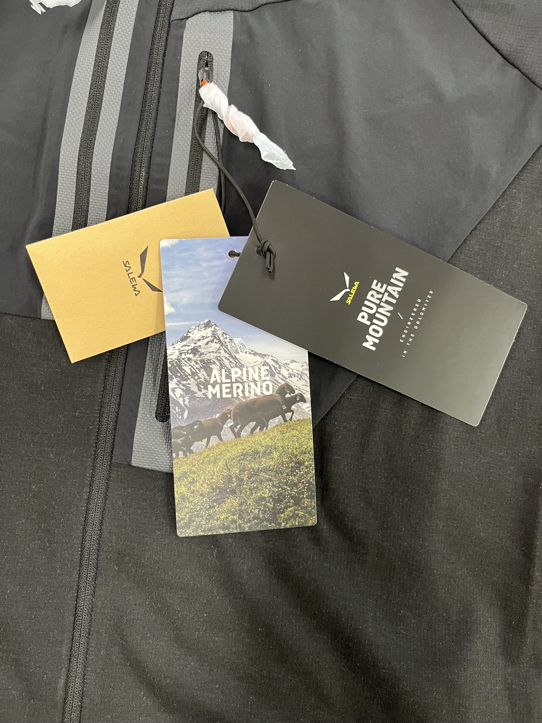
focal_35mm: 26
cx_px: 271
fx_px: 543
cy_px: 362
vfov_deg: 67.3
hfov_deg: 53.1
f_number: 1.6
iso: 400
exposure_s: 1/60
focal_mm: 5.1
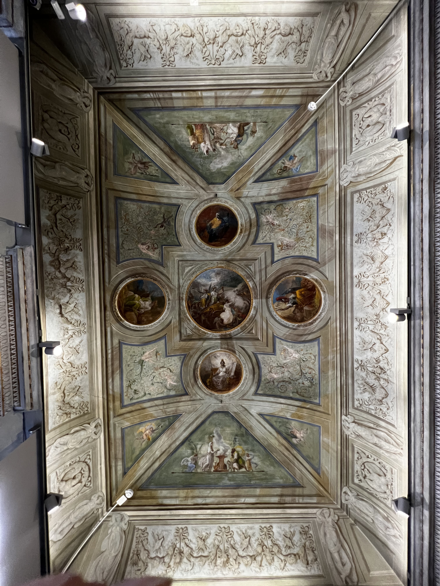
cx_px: 220
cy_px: 293
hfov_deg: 89.9
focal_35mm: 13
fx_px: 220
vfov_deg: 106.2
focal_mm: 1.57
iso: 640
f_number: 1.8
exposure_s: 1/49
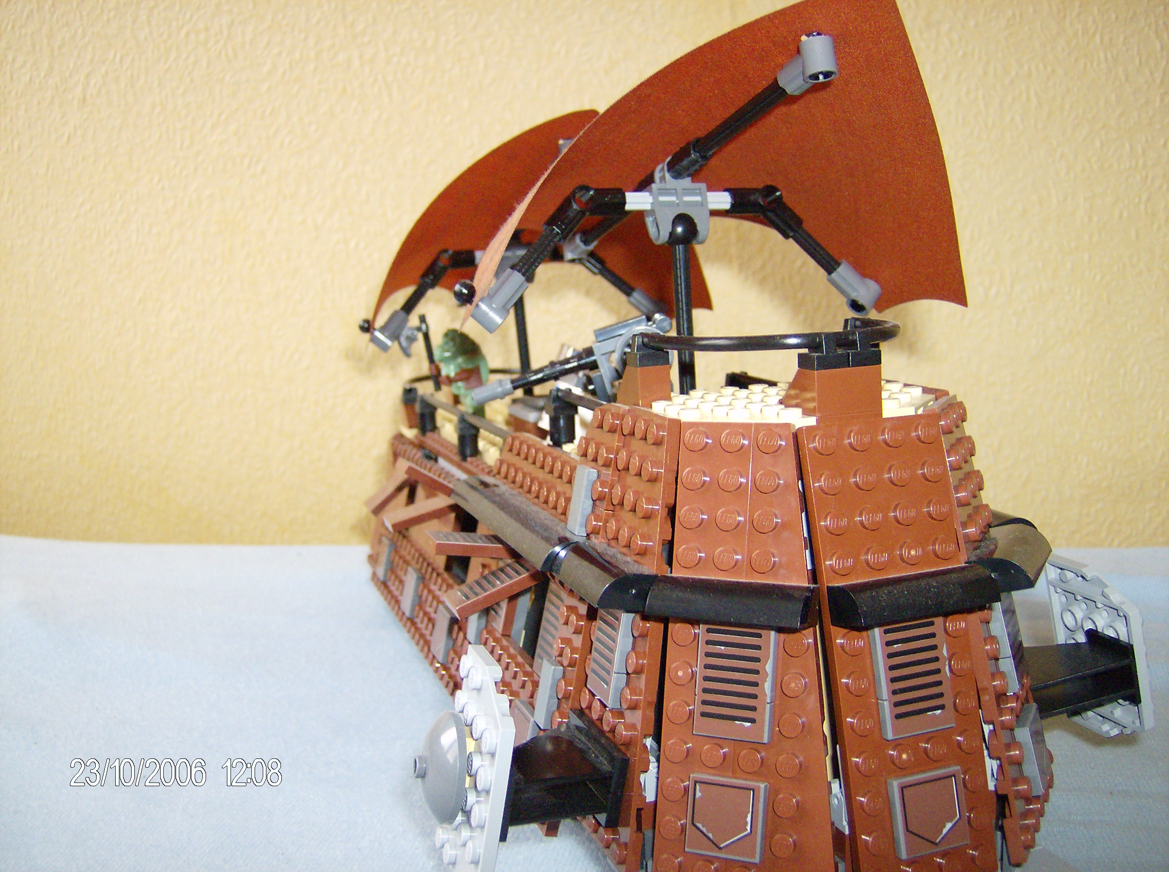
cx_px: 584
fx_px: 1213
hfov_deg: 51.5
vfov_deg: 39.5
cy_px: 436
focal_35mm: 36
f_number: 2.8
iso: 200
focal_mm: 6
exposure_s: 1/60
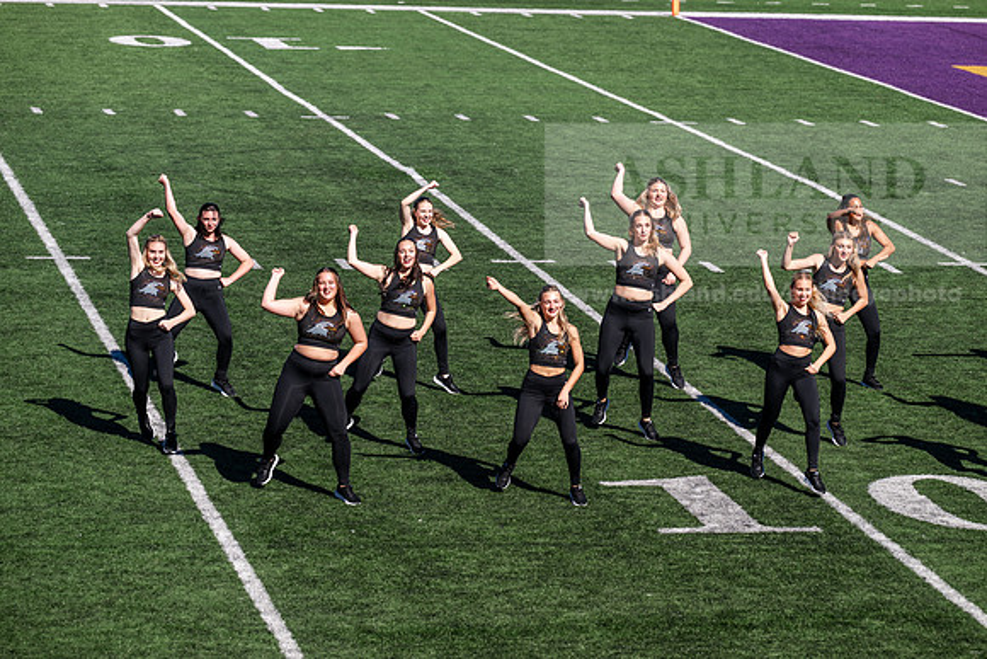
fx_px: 3976
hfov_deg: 14.2
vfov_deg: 9.5
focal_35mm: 145
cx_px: 494
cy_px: 330
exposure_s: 1/1000
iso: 160
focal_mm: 145
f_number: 5
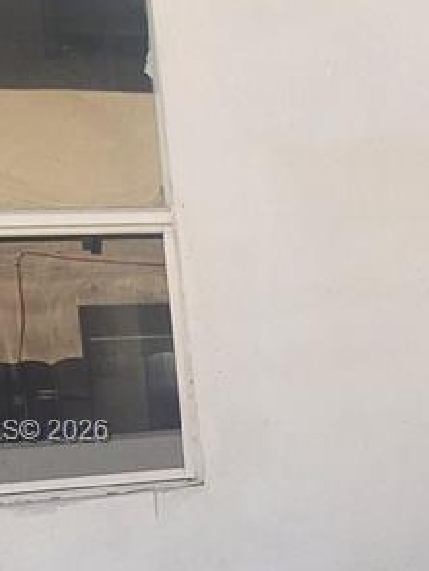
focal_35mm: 53
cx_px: 623
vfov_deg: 35.3
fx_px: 875
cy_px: 433
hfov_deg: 23.0
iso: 50
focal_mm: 2.2
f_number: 2.2
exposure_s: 1/447
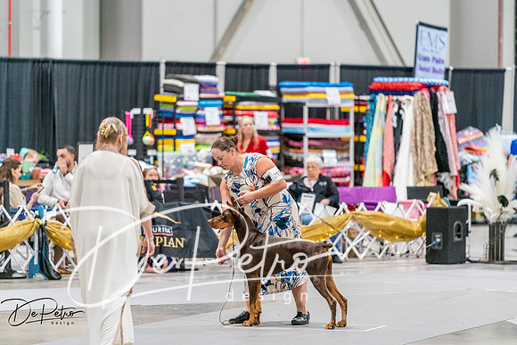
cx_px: 258
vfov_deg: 6.9
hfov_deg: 10.3
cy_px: 172
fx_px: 2873
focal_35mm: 200
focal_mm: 200
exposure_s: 1/250
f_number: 2.8
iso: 6400
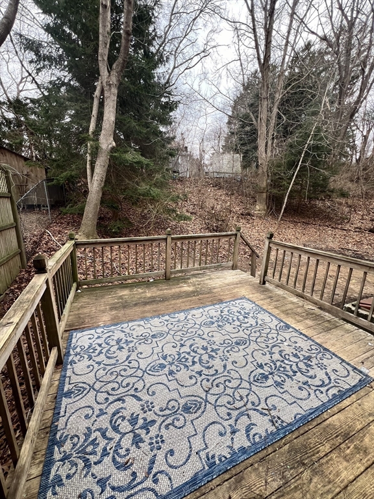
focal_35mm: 13
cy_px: 250
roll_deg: -0.1
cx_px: 187
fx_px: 187
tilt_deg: -12.0
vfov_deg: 106.2
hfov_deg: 89.9
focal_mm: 1.57
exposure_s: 1/120
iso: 80
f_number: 1.8
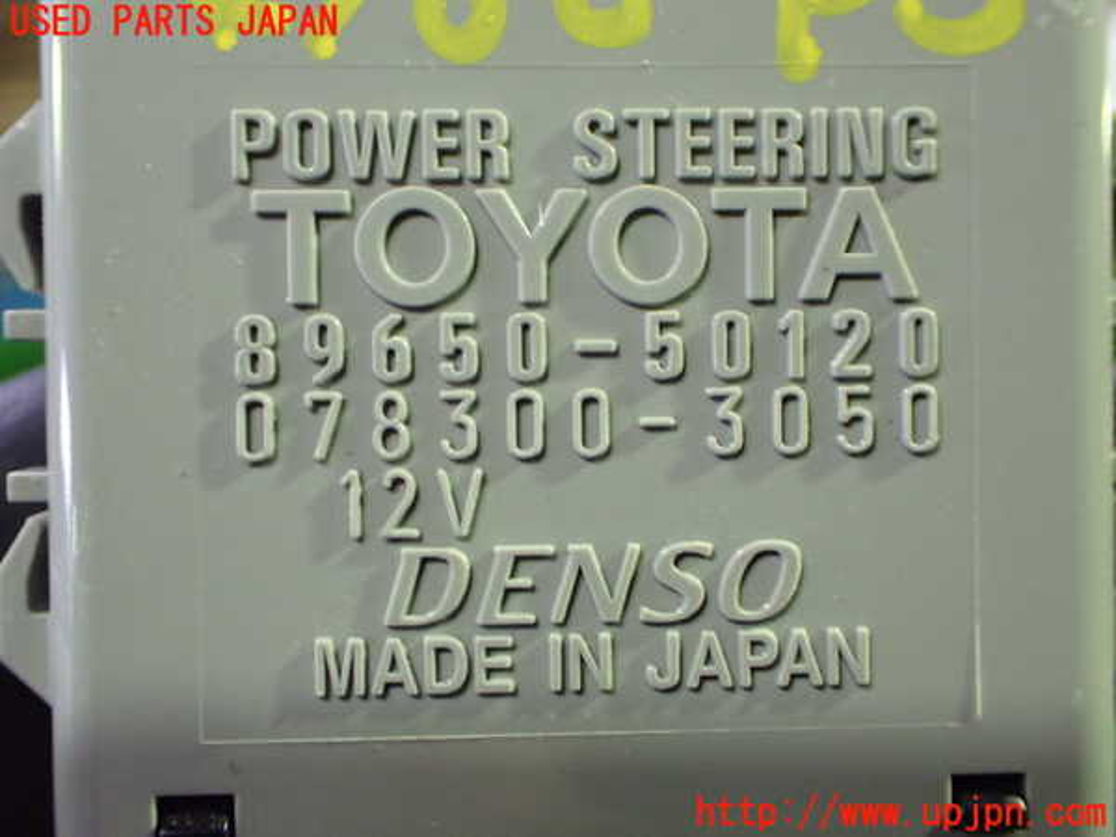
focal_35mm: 41
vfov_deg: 35.1
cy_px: 418
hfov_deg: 45.8
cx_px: 558
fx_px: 1322
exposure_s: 1/40
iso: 1000
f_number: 2.8
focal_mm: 7.31
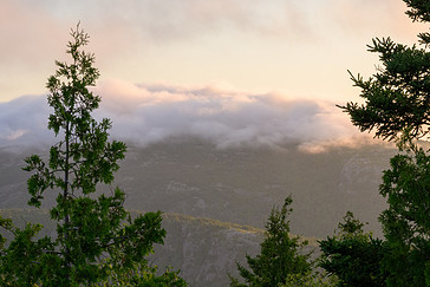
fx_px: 1410
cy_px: 136
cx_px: 261
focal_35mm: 118
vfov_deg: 11.6
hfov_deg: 17.3
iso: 1250
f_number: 14
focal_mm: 74
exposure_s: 1/100
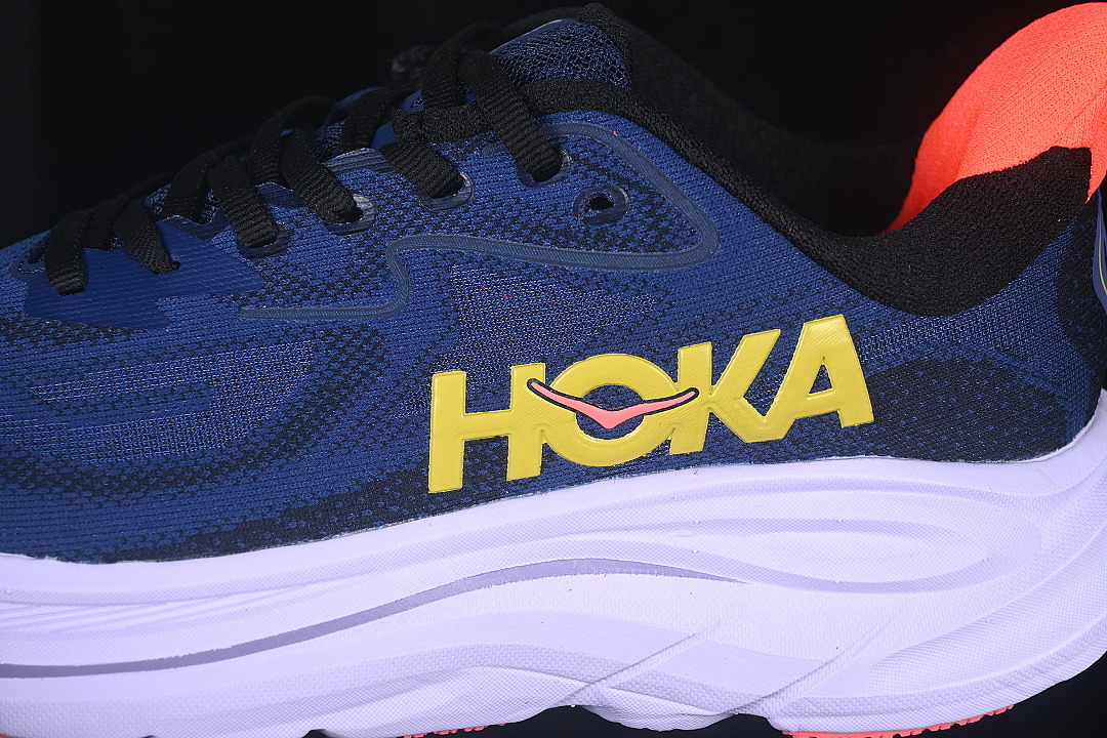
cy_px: 369
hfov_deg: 27.0
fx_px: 2306
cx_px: 554
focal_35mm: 75
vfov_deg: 18.2
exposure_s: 1/60
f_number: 6.3
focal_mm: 50
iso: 160
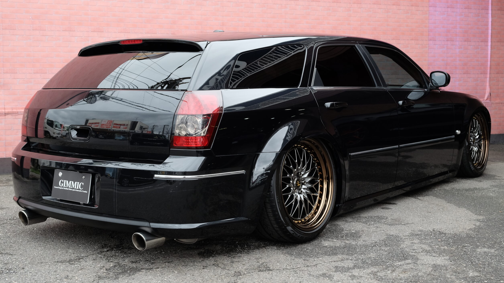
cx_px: 250
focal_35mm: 48
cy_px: 122
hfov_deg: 42.9
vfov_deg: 24.9
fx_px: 641
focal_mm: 30.2
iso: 400
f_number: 5.6
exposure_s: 1/150
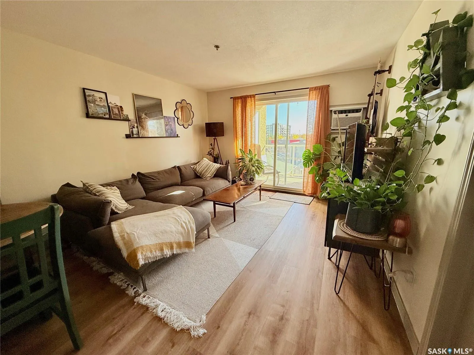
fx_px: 192
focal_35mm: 14
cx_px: 237
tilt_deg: -10.9
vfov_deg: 85.7
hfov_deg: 102.1
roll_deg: +0.7
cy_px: 178
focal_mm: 2.22
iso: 100
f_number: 2.2
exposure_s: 1/99
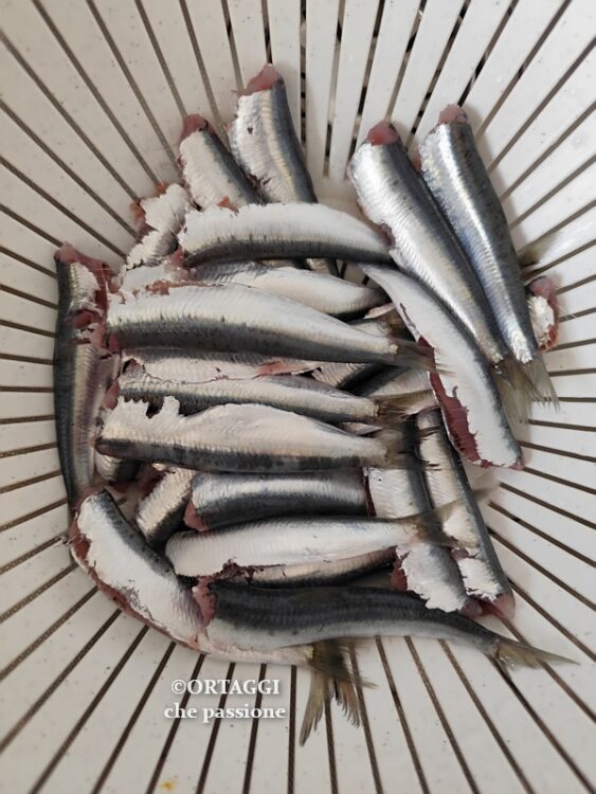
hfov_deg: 58.9
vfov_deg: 73.9
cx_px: 298
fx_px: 528
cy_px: 397
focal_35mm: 23
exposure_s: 1/100
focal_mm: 6.14
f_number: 1.65
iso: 250
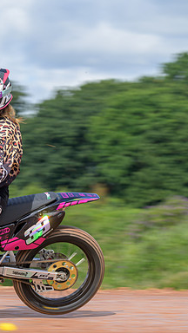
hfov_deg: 4.2
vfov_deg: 7.6
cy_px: 166
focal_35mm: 285
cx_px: -48
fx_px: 2526
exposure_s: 1/200
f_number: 8
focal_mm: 120
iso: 125
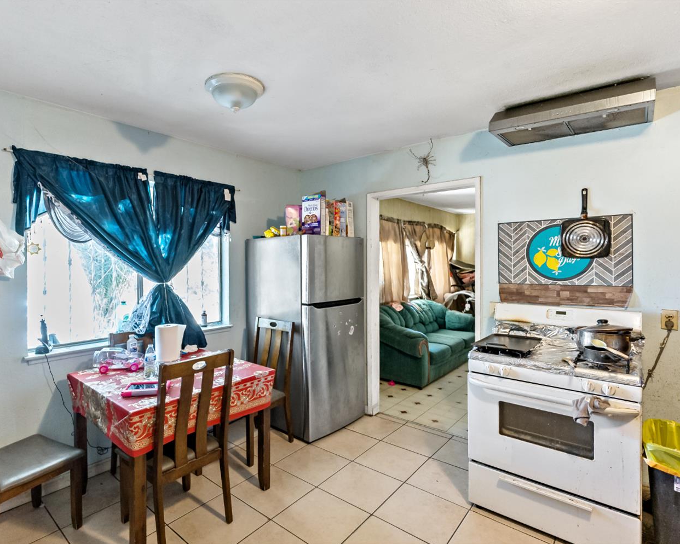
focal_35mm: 18
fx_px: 360
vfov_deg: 74.1
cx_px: 296
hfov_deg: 86.2
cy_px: 272
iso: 1600
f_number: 2.8
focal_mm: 15.8
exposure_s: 1/160
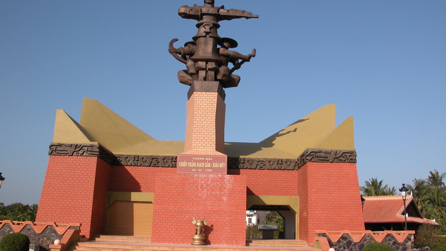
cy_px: 121
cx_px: 219
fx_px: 449
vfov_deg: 31.2
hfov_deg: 52.8
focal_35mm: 38
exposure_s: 1/425
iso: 100
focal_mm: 8.9
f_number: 6.3
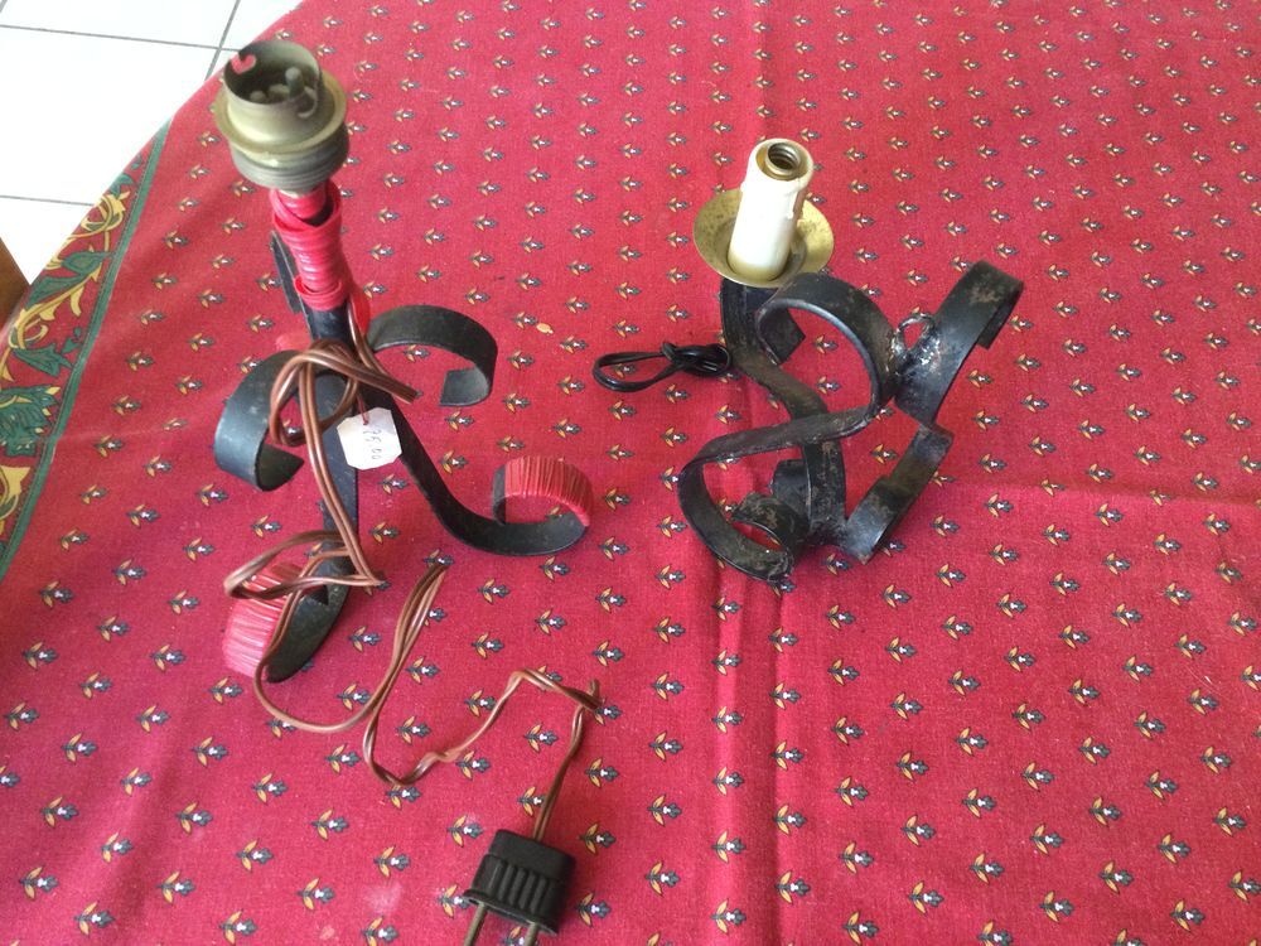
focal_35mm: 31
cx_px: 630
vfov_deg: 45.4
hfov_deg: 58.4
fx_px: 1129
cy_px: 473
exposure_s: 1/33
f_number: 2.4
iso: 200
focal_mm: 3.3
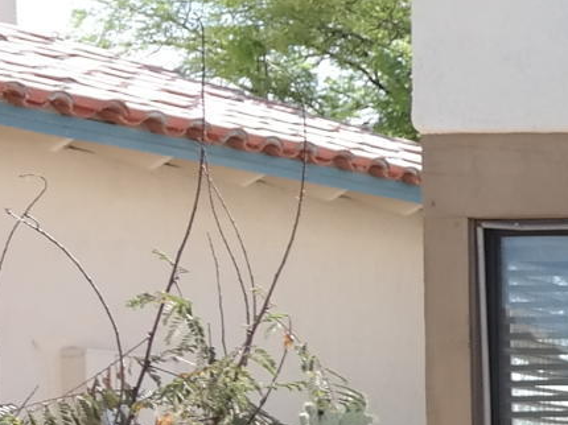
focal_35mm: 161
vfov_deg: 9.0
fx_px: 2640
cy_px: 663
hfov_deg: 8.9
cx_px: 1910
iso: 100
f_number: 4
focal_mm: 16
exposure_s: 1/180
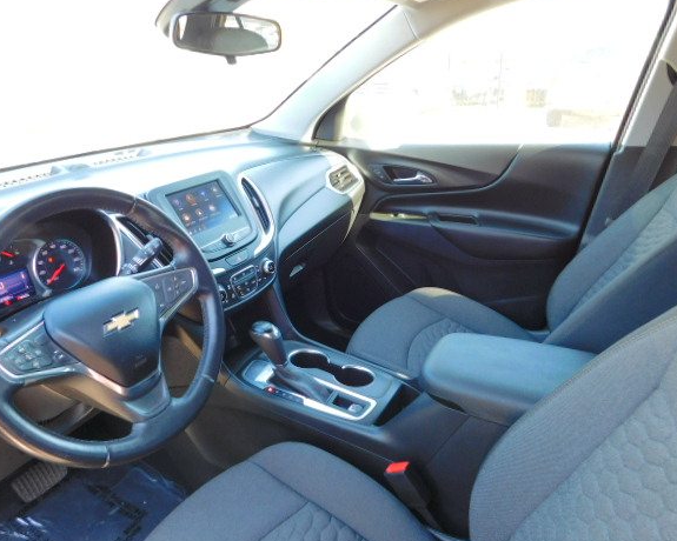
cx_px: 327
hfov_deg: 68.1
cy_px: 266
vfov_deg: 56.8
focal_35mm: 25
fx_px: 501
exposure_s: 1/40
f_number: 3
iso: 125
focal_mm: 4
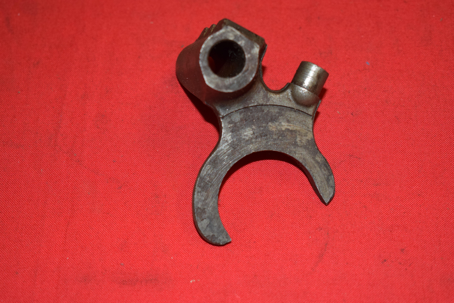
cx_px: 227
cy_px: 152
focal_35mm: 78
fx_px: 984
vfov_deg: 17.5
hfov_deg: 26.0
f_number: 5.6
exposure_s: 1/125
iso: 640
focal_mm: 52
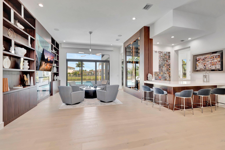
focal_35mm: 15
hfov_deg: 100.4
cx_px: 112
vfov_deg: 77.3
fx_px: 94
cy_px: 75
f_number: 8
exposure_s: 1/30
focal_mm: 10
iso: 640
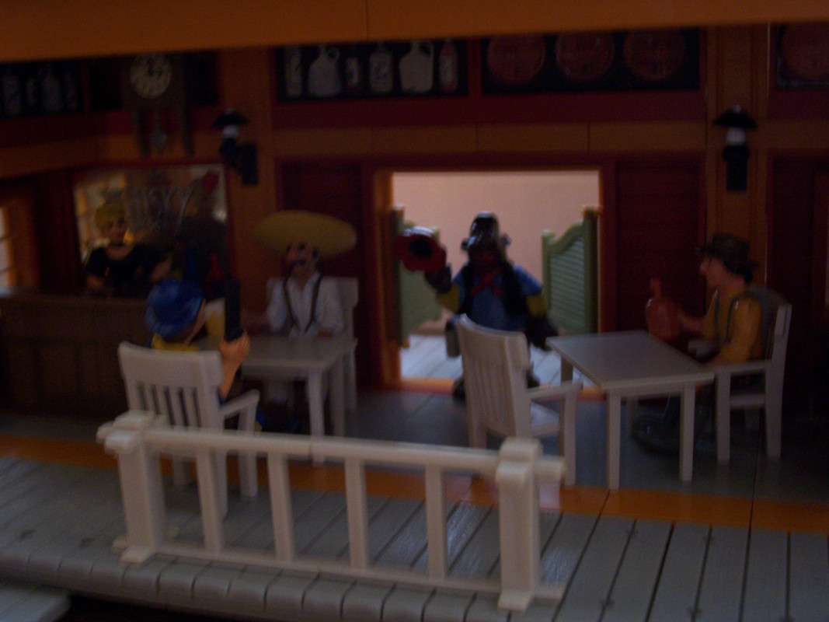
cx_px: 414
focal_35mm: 42
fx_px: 1006
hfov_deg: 44.8
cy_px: 311
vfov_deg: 34.3
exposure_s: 1/8
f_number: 3
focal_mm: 7
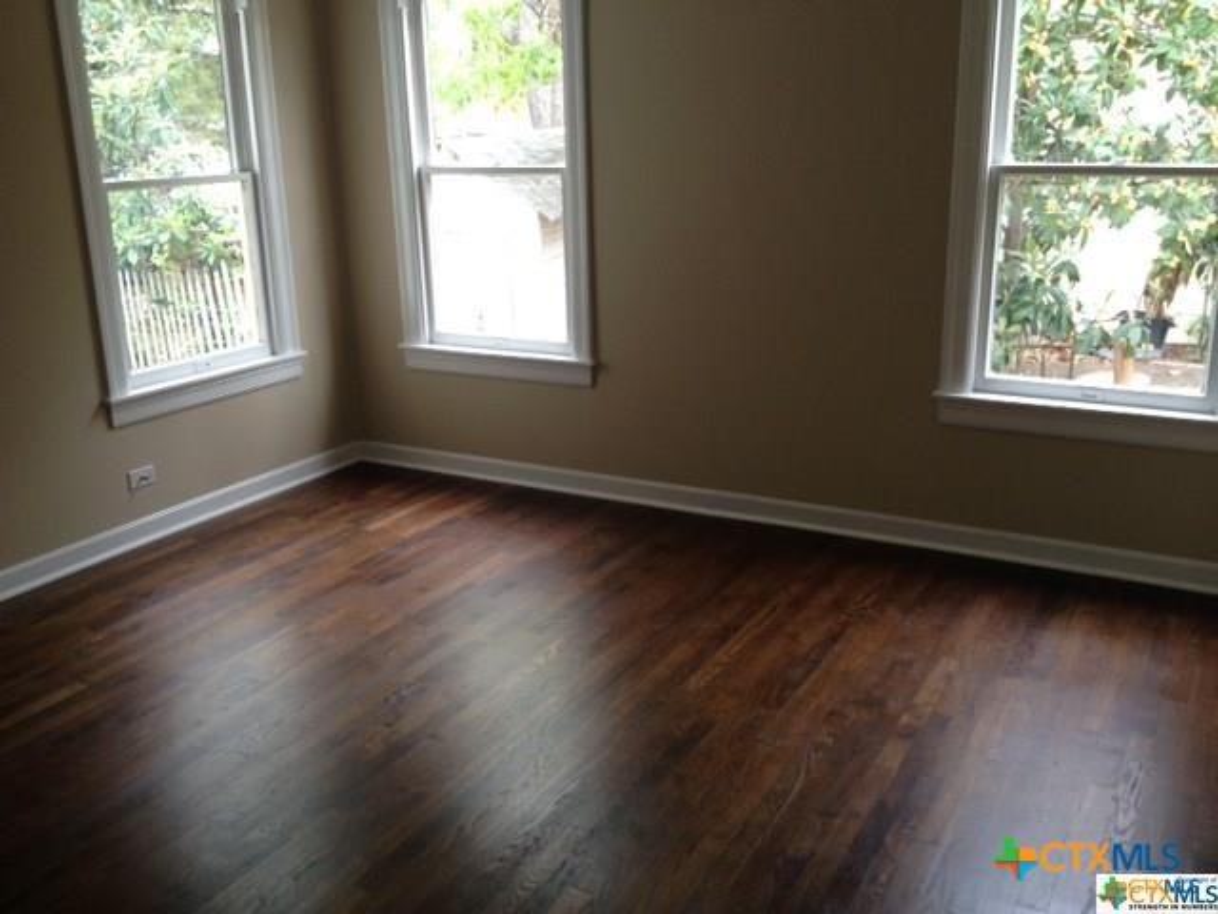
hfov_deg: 52.6
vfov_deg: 40.7
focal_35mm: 35
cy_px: 457
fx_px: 1232
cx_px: 609
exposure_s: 1/60
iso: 64
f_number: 2.4
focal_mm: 4.28
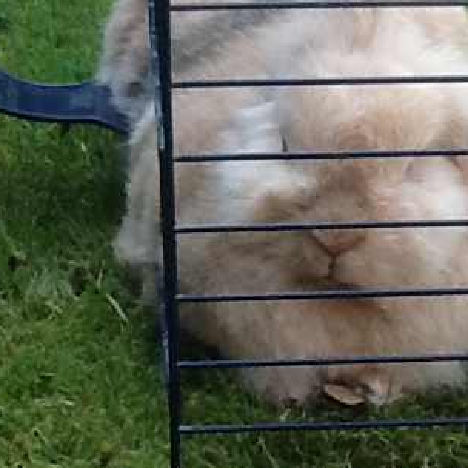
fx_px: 1881
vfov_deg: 14.2
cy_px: 183
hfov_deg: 14.1
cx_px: 353
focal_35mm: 123
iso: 40
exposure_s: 1/453
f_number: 2.4
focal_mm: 2.03
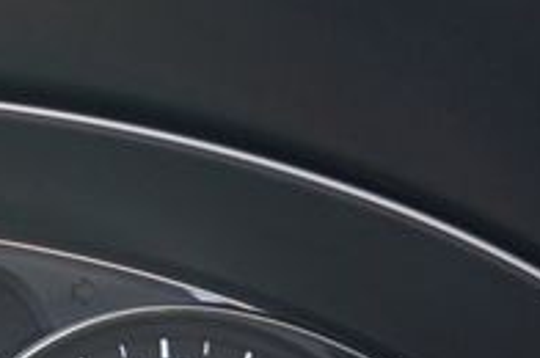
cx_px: -325
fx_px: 1837
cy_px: 474
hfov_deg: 15.2
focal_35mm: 123
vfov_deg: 10.9
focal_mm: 25
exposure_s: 1/60
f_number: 4.5
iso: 500
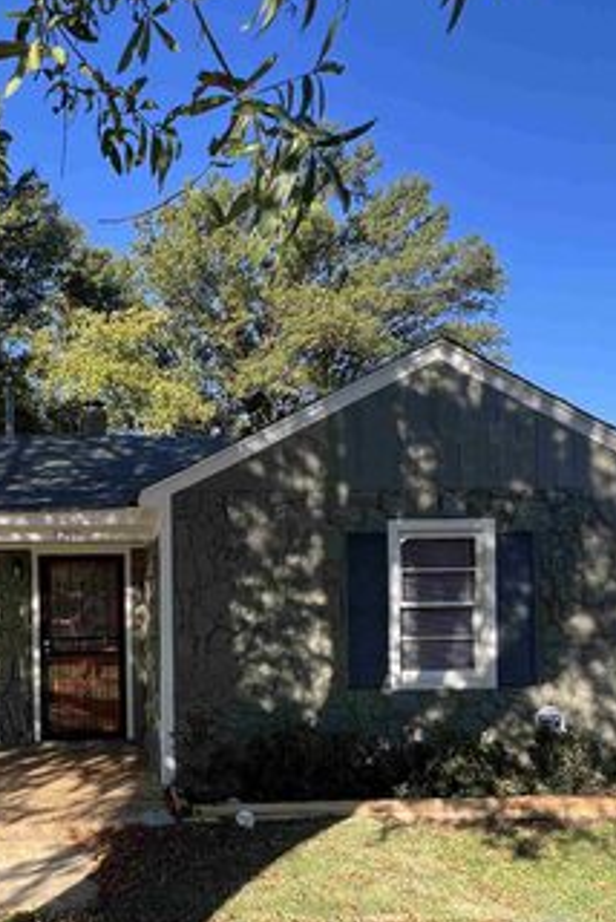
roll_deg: -0.2
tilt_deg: +0.4
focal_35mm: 27
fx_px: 691
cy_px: 605
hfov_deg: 46.1
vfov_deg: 65.8
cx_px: 144
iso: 32
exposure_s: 1/350
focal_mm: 1.57
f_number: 1.8
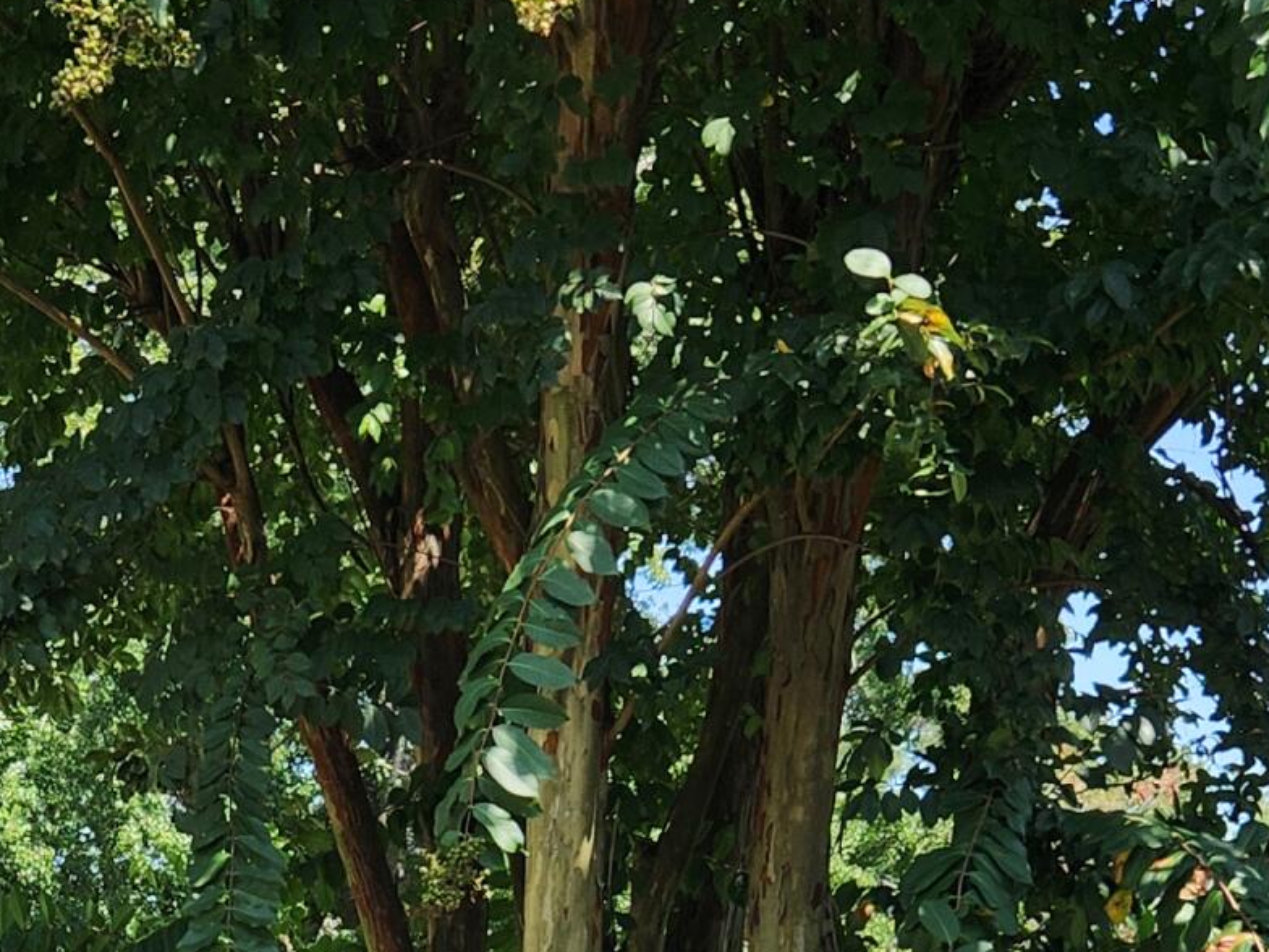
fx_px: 3226
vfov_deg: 15.1
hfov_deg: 22.0
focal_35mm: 88
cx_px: 293
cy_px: 1566
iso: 20
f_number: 1.8
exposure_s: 1/580
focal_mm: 5.4
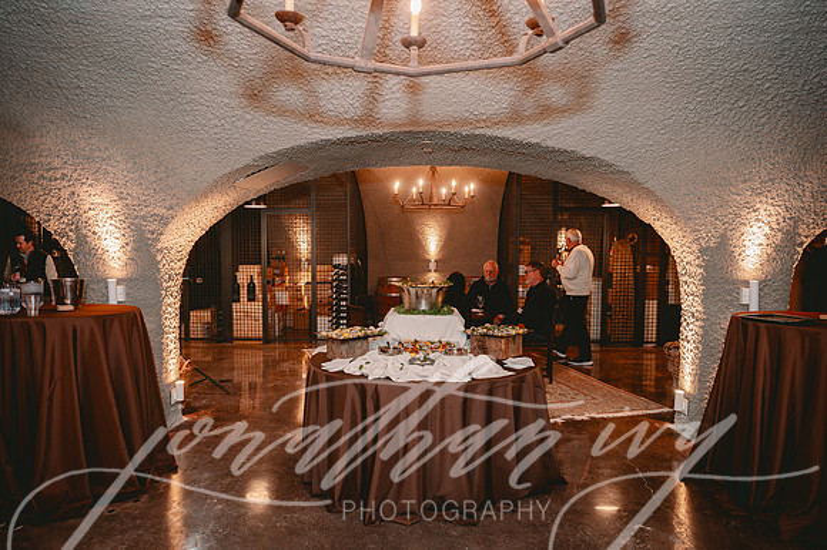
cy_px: 275
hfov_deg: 73.8
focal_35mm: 24
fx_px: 551
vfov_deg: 53.1
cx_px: 414
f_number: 4
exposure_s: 1/60
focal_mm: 24
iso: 2000
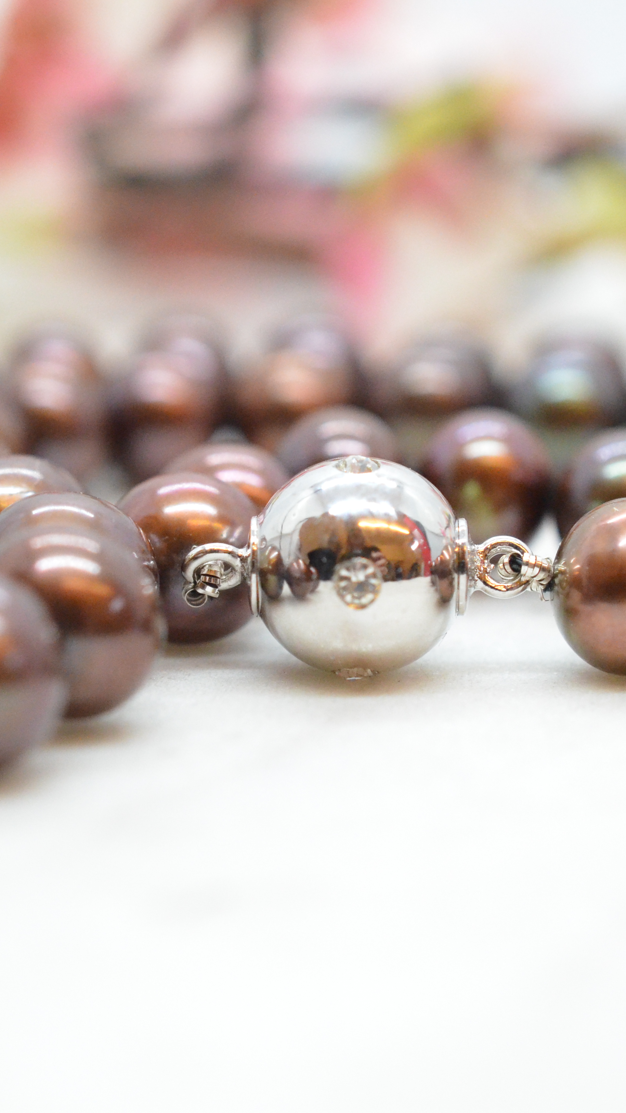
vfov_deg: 22.5
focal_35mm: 95
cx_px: 341
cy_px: 558
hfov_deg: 12.7
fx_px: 2804
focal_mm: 40
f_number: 6.3
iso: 4000
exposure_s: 1/640
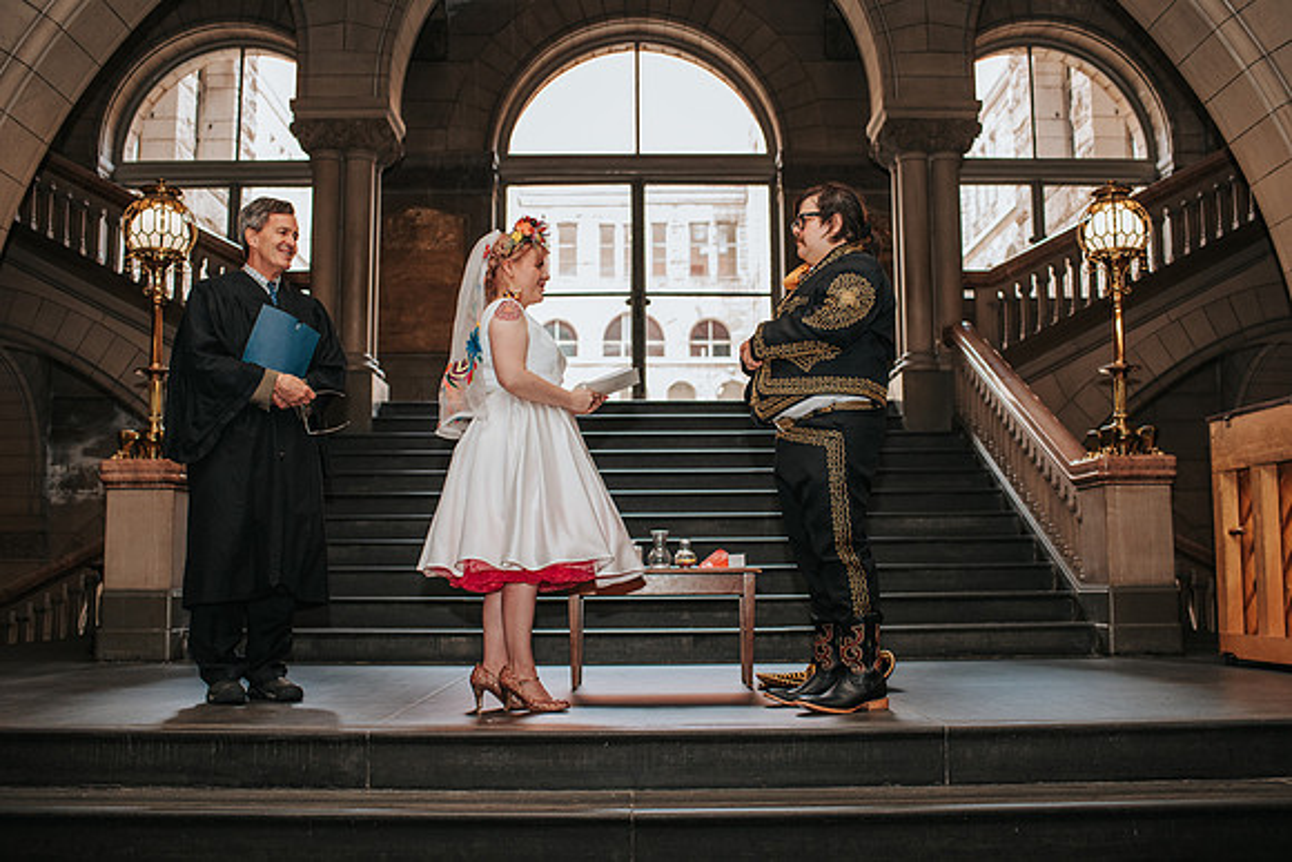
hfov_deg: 53.5
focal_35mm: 36
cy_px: 431
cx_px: 646
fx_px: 1282
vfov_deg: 37.2
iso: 1000
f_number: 3.2
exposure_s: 1/200
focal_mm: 35
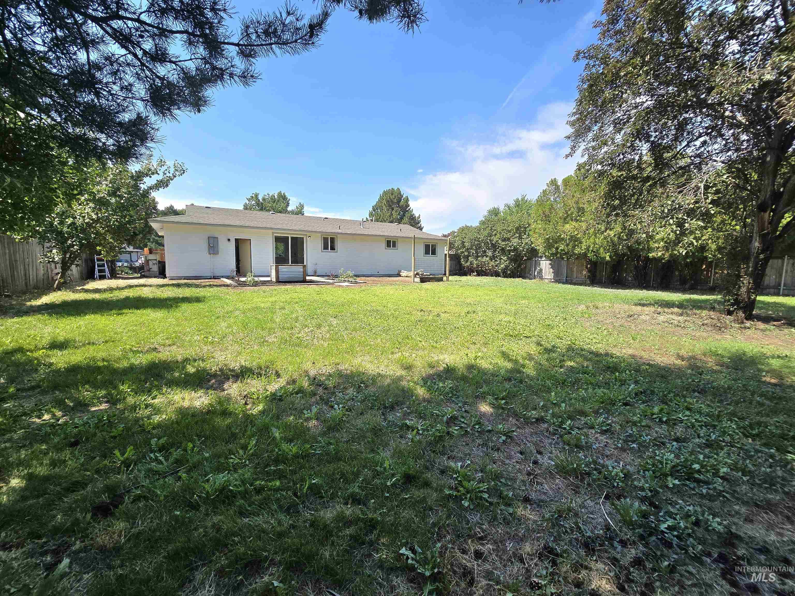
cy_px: 298
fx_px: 299
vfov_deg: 89.9
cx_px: 398
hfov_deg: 106.2
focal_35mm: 13
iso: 50
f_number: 2.2
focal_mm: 2.2
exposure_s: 1/1429
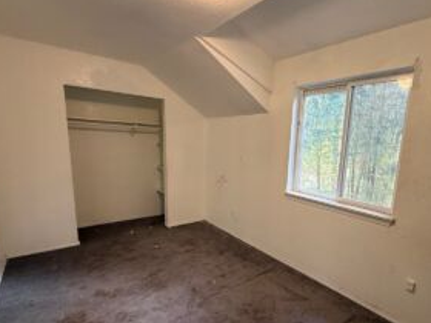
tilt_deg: -10.0
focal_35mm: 20
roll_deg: -2.6
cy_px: 186
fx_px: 249
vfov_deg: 65.6
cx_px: 265
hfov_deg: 80.5
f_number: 2.2
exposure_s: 1/60
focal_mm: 2.22
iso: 320
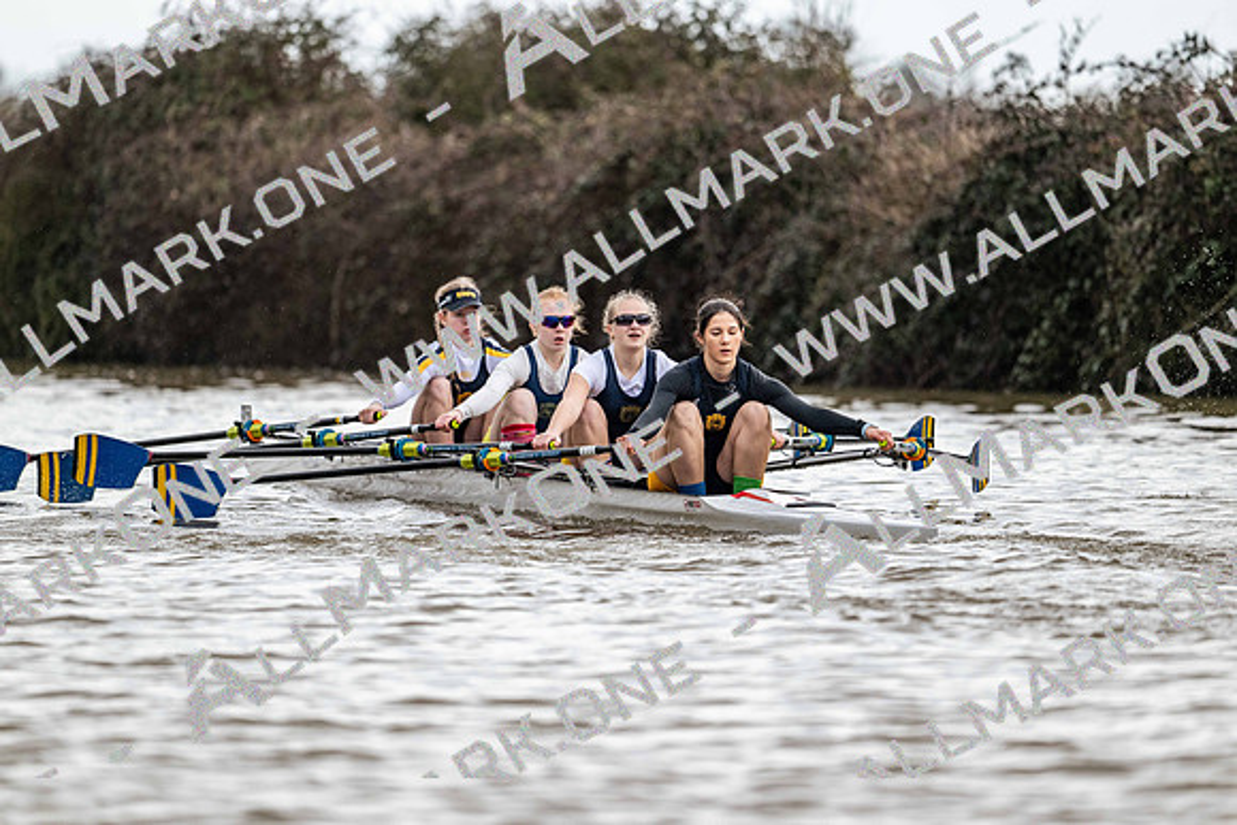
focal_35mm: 400
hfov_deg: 5.2
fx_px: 13747
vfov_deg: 3.4
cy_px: 412
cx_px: 618
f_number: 4.5
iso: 1100
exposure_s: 1/1600
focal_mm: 400
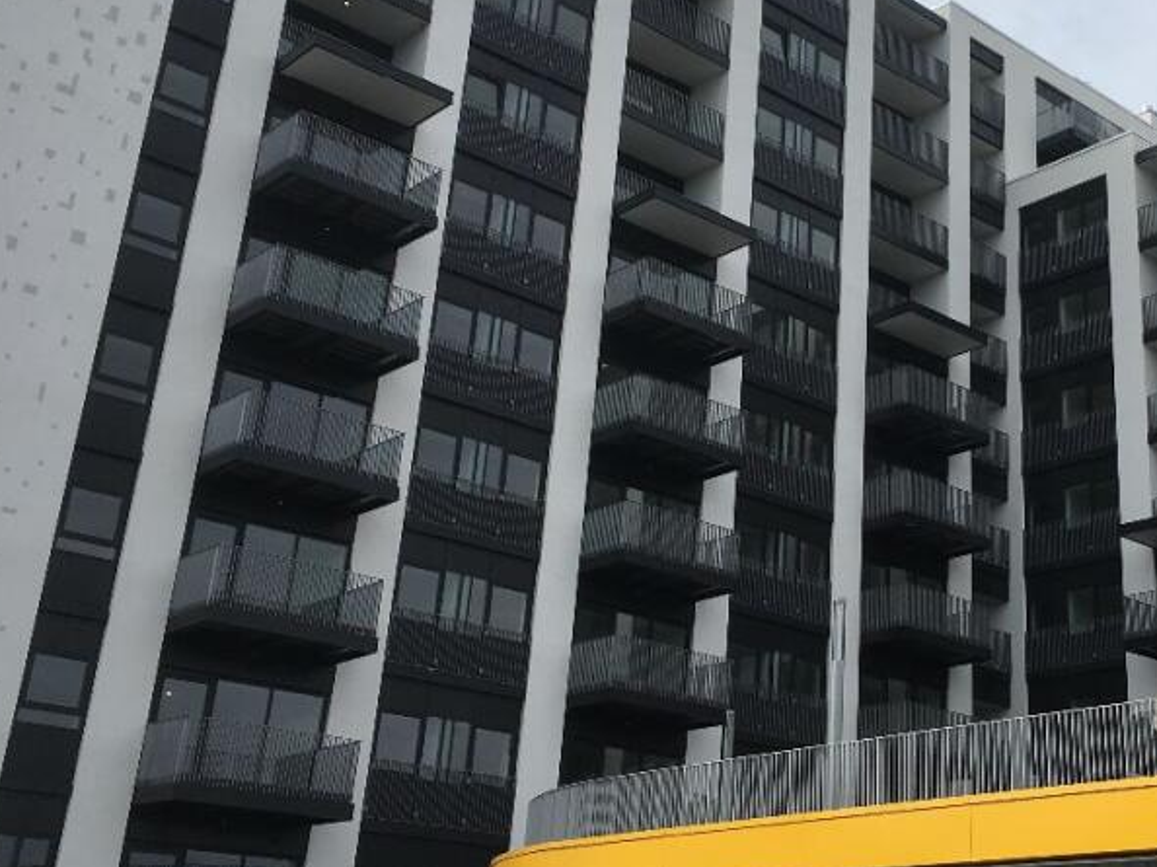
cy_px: 320
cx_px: 843
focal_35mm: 50
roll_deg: -3.0
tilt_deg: +24.9
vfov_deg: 29.0
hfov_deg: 37.4
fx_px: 1671
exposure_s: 1/1972
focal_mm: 4.15
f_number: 2.2
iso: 25
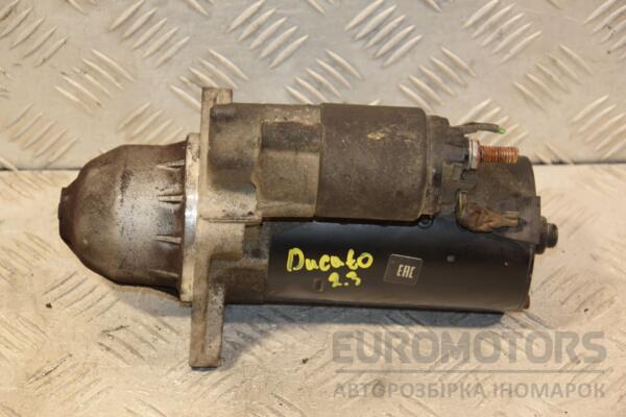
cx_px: 313
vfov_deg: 13.0
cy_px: 208
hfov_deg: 19.5
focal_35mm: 105
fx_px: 1826
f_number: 5.3
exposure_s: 1/125
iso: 800
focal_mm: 70
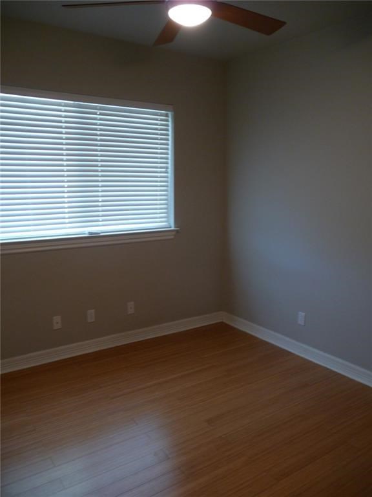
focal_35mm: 28
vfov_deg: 63.4
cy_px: 248
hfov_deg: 49.7
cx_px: 186
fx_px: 401
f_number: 3.3
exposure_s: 1/8
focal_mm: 4.7
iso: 100
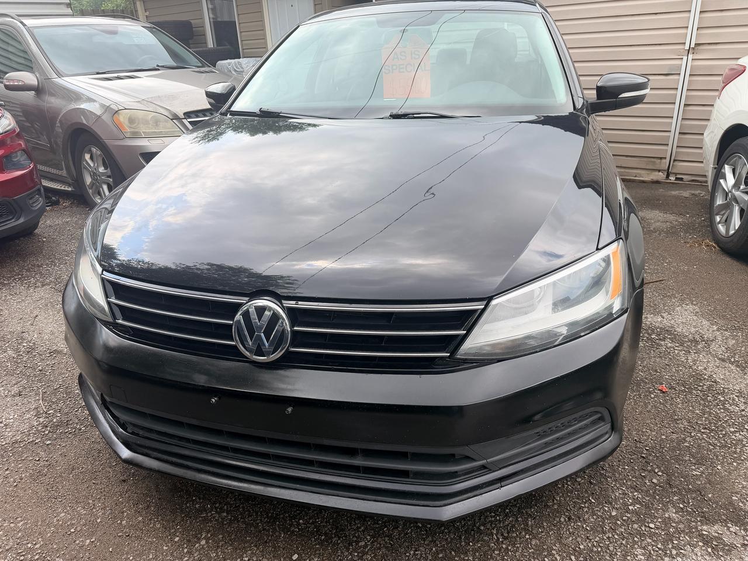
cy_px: 280
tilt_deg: -24.2
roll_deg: +3.5
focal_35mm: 24
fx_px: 519
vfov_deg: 56.8
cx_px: 374
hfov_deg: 71.6
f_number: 1.78
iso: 80
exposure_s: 1/967
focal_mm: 6.76
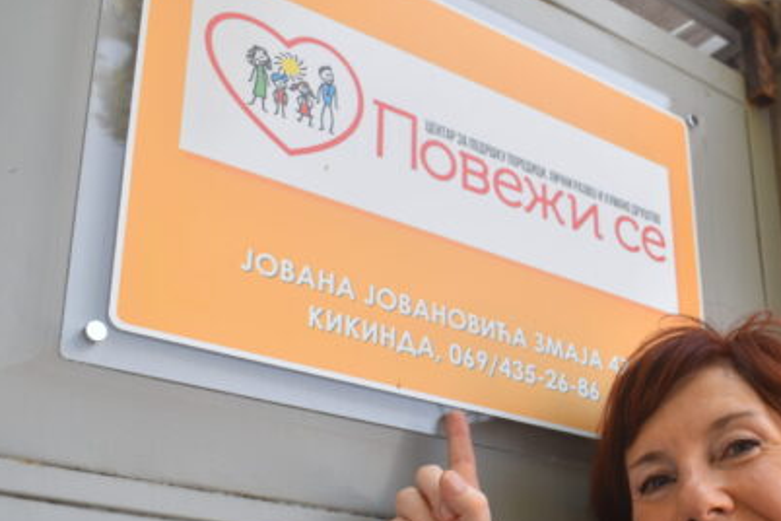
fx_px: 1128
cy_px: 424
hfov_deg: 37.6
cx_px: 544
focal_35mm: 52
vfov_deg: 25.5
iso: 100
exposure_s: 1/100
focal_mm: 20
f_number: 5
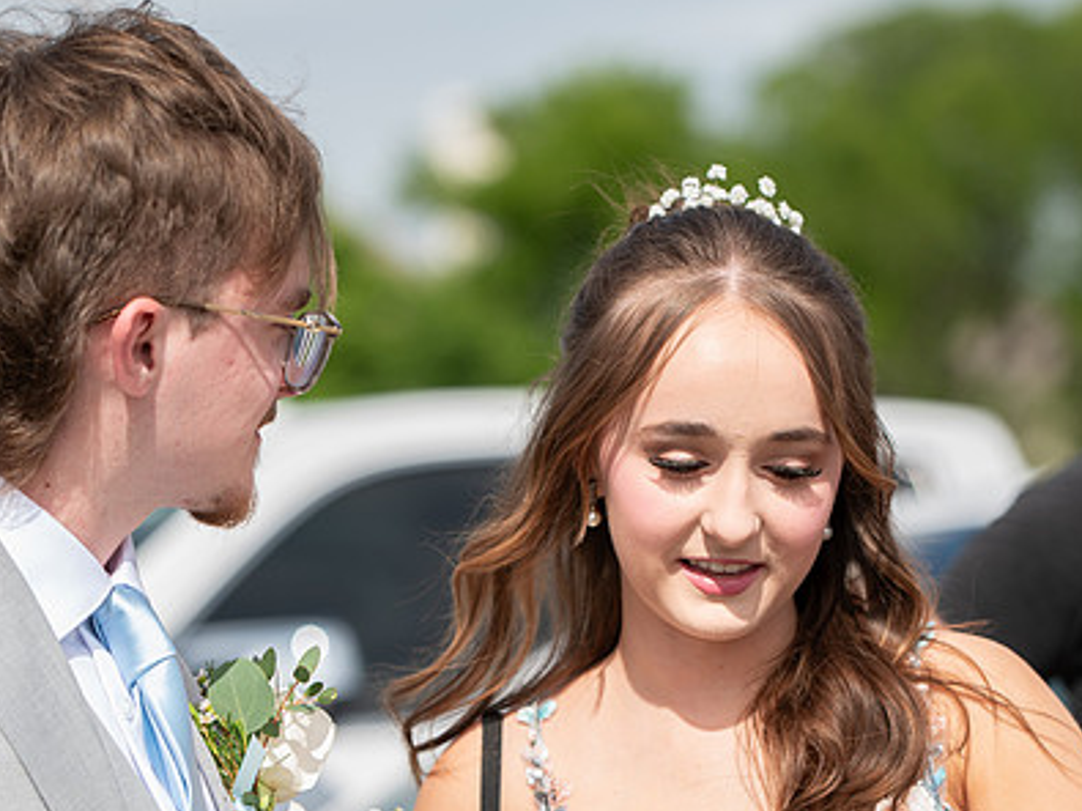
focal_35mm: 174
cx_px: 460
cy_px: 630
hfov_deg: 11.4
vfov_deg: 8.5
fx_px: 5437
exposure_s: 1/1600
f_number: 2.8
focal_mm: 100
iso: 100
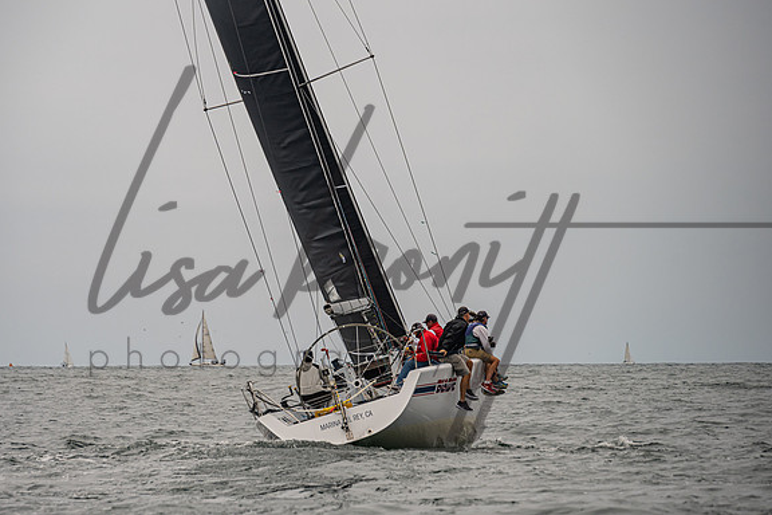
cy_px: 236
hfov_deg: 8.0
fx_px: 5532
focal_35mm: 258
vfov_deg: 5.3
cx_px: 299
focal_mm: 200
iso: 250
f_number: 6.3
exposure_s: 1/1000
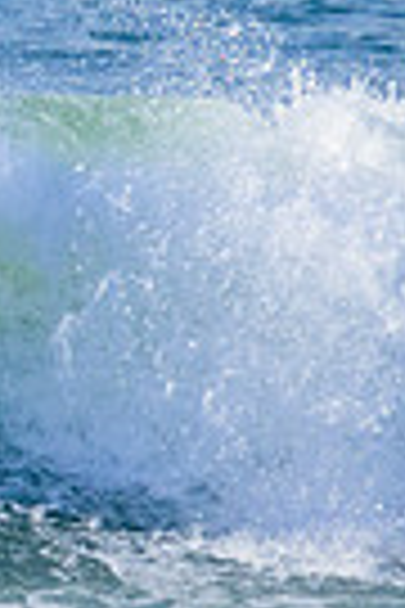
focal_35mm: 3432
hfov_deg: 0.4
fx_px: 57910
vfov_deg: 0.6
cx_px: -760
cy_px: 97
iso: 1600
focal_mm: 800
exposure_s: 1/2000
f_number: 11
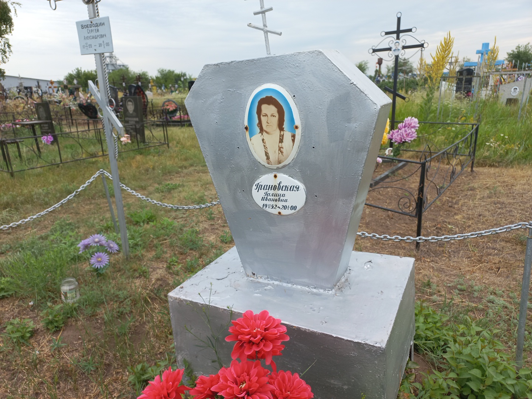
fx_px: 384
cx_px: 266
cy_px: 200
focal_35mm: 25
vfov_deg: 54.9
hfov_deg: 69.4
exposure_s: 1/292
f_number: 1.8
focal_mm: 4.6
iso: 24
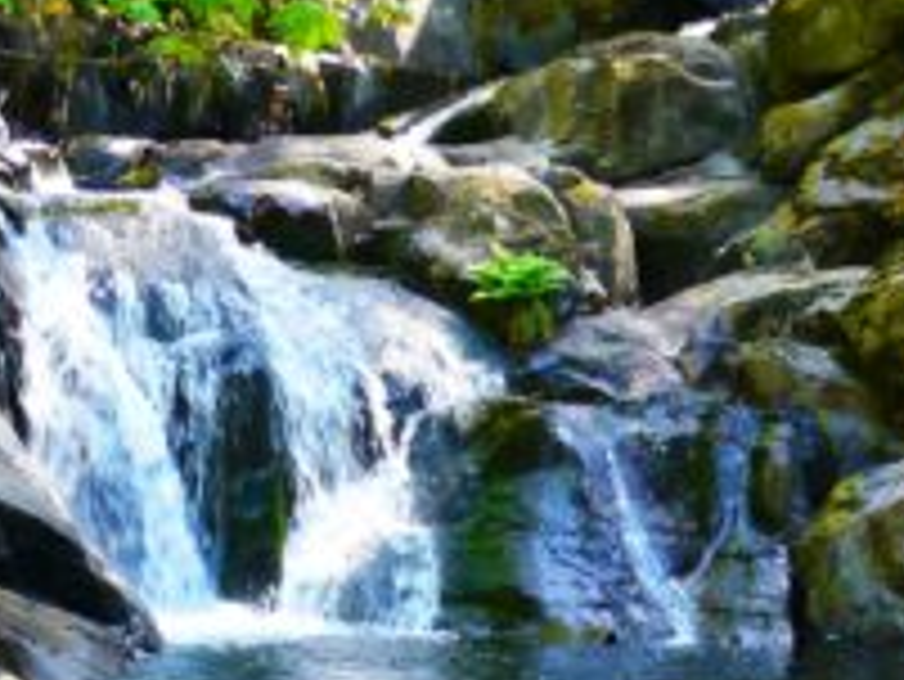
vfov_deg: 8.8
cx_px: 324
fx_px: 4390
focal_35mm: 168
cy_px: 734
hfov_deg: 11.7
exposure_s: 1/60
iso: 400
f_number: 4.5
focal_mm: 22
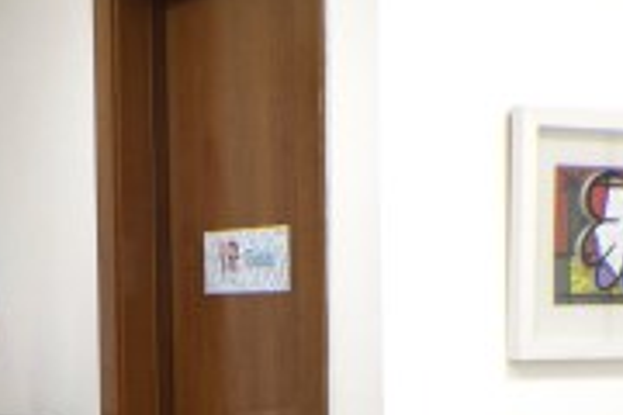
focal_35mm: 147
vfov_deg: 9.1
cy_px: 572
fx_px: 2544
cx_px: 208
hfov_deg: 13.9
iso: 450
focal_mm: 22
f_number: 4
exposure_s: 1/60
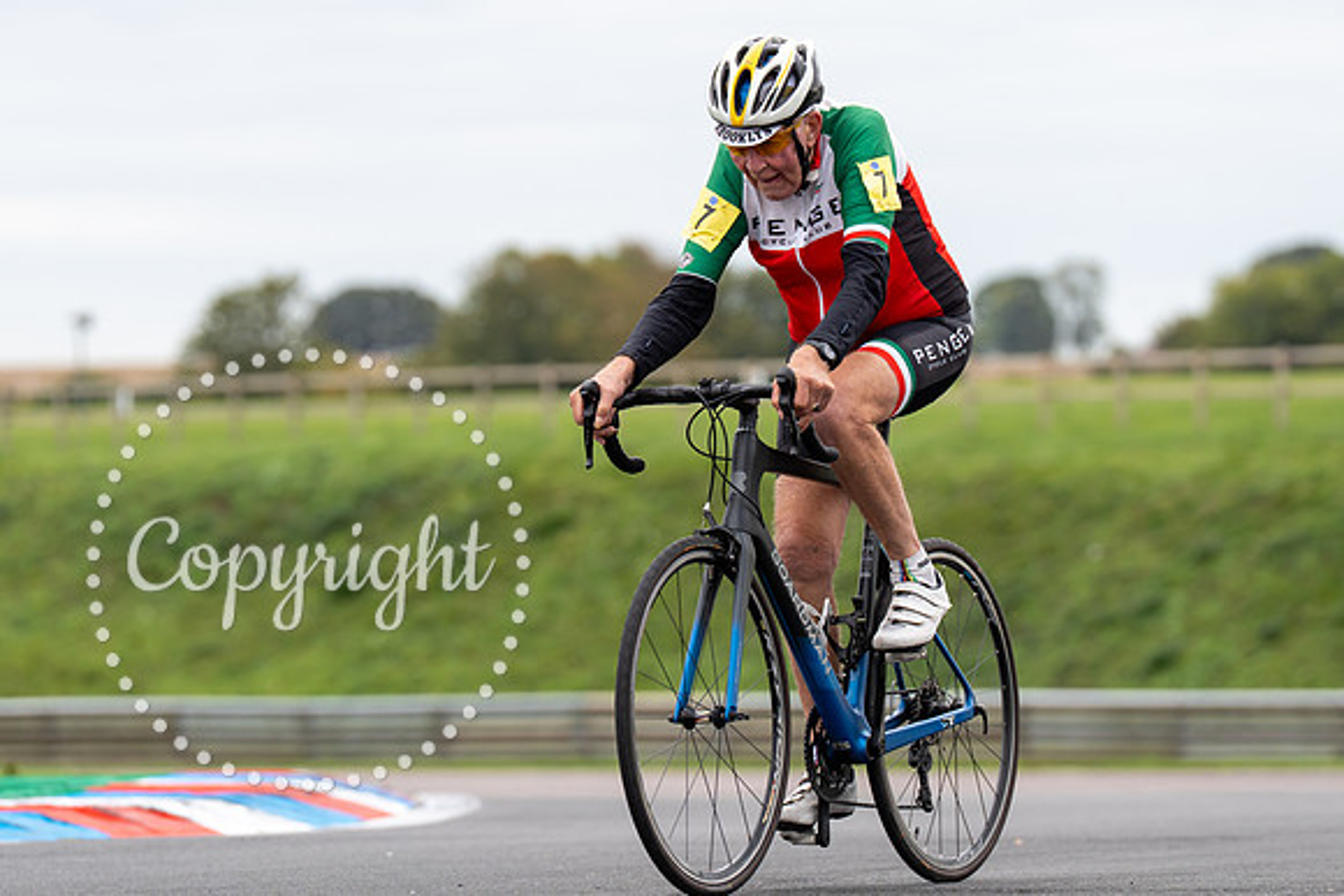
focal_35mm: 246
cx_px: 746
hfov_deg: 8.4
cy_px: 346
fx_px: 9173
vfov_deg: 5.6
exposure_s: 1/800
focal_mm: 200
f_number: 4.5
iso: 200
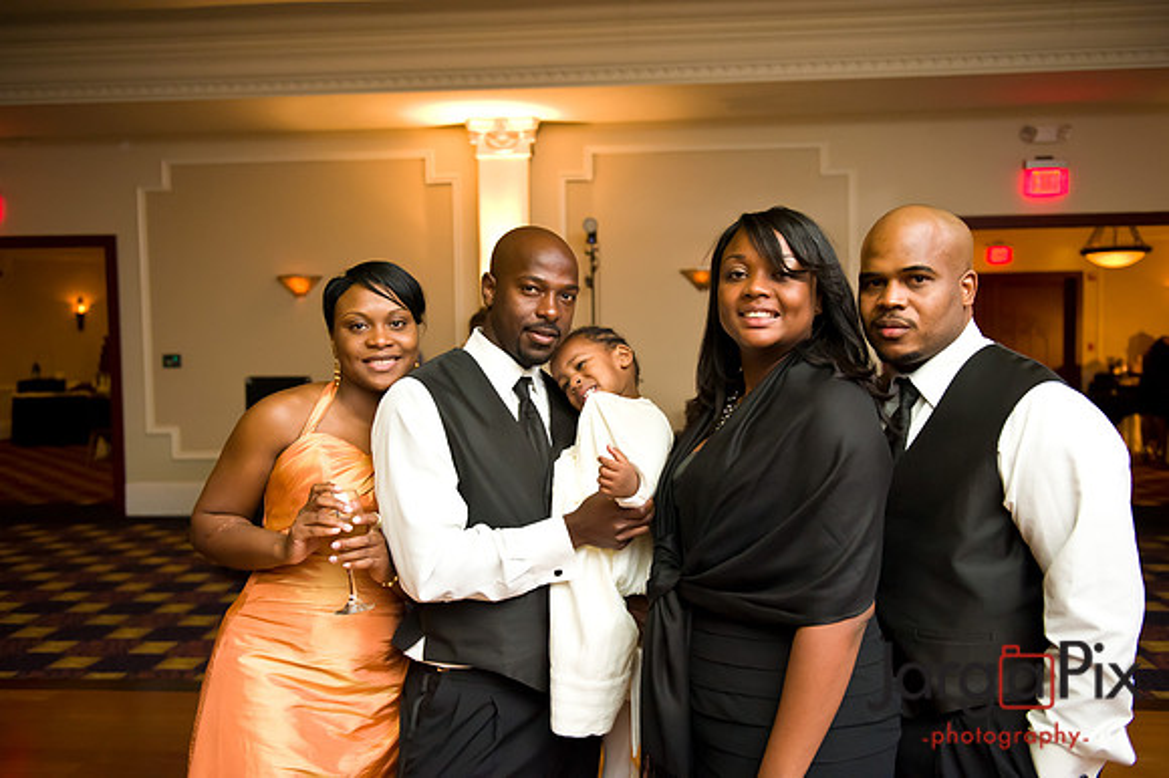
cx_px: 584
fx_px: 1038
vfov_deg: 41.1
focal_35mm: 32
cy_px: 389
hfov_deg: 58.7
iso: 3200
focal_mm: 32
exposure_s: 1/125
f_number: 3.2
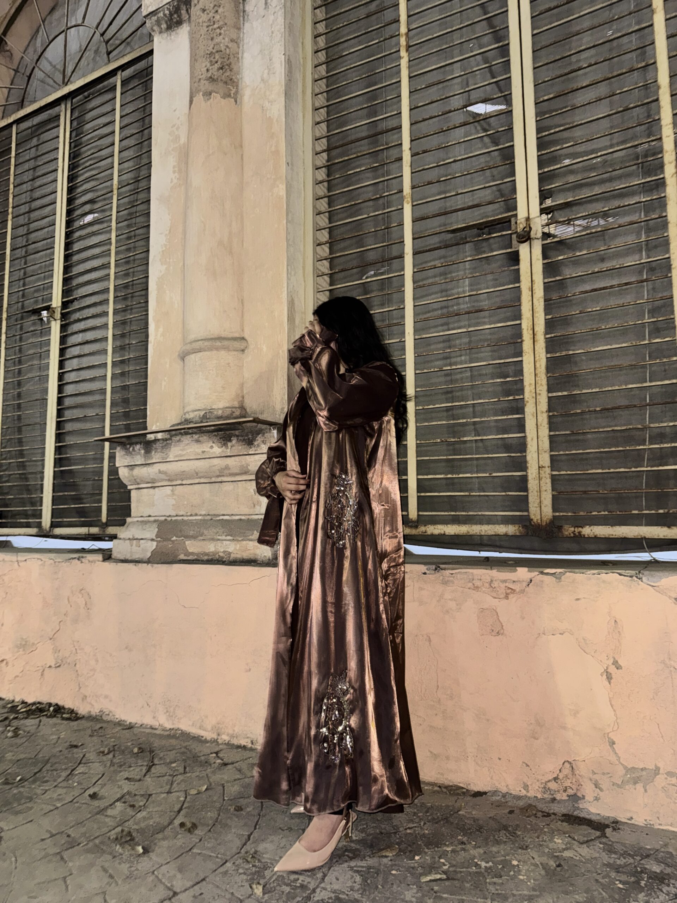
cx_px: 338
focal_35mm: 24
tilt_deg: +6.9
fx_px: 626
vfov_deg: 71.6
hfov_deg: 56.8
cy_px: 452
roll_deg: +0.5
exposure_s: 1/6
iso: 160
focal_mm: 6.76
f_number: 1.78
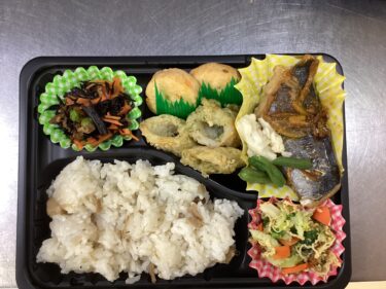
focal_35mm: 31
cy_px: 144
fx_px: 346
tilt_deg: -85.7
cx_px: 193
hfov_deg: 58.4
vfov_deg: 45.4
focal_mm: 3.3
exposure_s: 1/50
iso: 160
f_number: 2.4
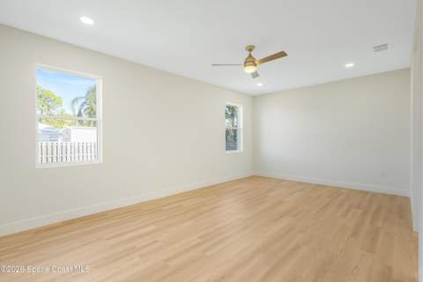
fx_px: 194
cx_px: 212
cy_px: 141
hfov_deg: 95.0
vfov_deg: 72.1
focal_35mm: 16
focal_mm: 16.5
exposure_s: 1/30
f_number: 8
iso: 320
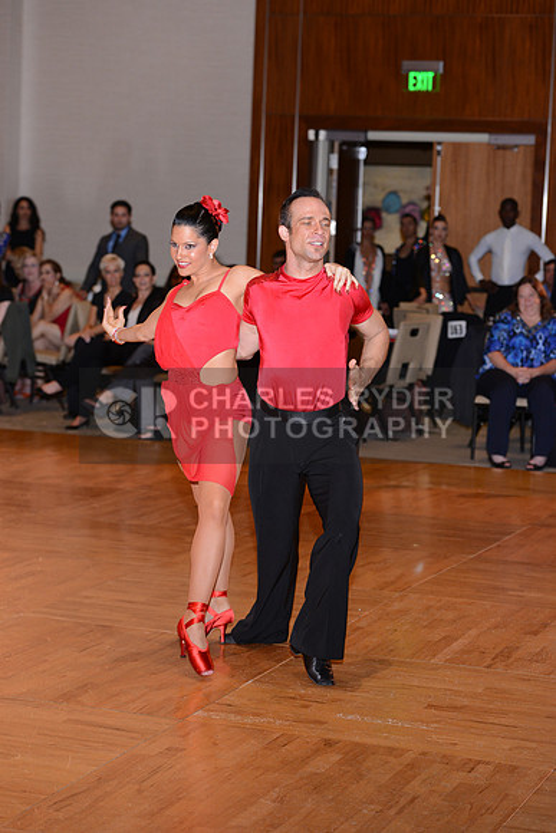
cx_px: 278
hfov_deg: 15.9
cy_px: 416
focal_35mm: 86
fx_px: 1991
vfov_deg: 23.6
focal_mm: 86
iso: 1000
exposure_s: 1/250
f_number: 4.5
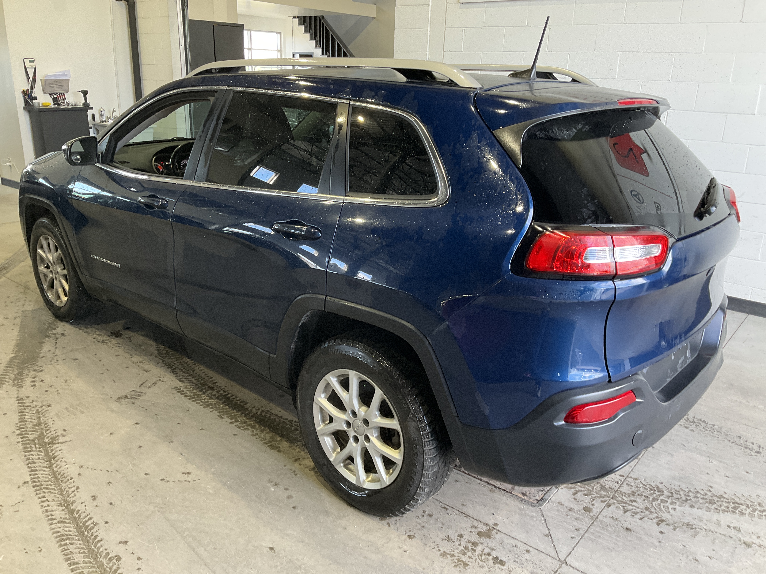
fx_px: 642
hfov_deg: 61.7
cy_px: 287
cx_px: 383
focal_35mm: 29
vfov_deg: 48.2
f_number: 1.8
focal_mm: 3
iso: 64
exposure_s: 1/70
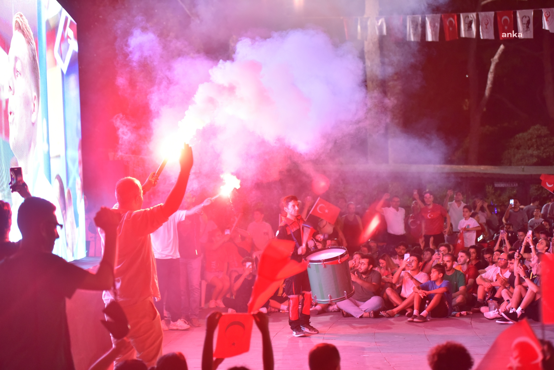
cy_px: 185
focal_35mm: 70
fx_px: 1077
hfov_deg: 28.8
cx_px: 277
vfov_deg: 19.5
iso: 2000
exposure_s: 1/100
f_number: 2.8
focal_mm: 70
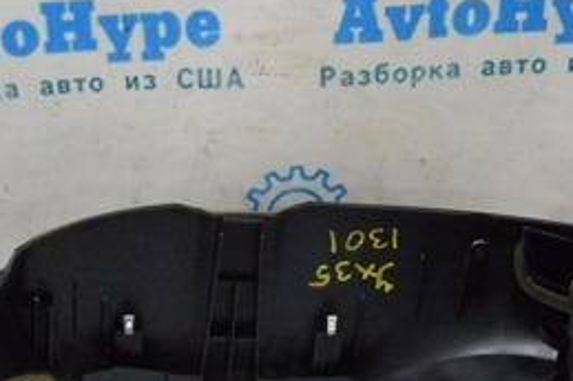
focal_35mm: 85
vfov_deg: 15.9
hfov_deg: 23.6
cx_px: 135
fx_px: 1355
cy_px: 313
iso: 6400
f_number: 3.8
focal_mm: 23
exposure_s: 1/800
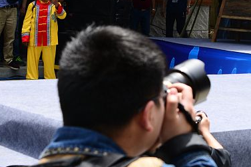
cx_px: 278
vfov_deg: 11.1
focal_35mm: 121
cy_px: -35
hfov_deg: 16.4
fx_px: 843
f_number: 7.1
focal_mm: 38
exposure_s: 1/125
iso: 100
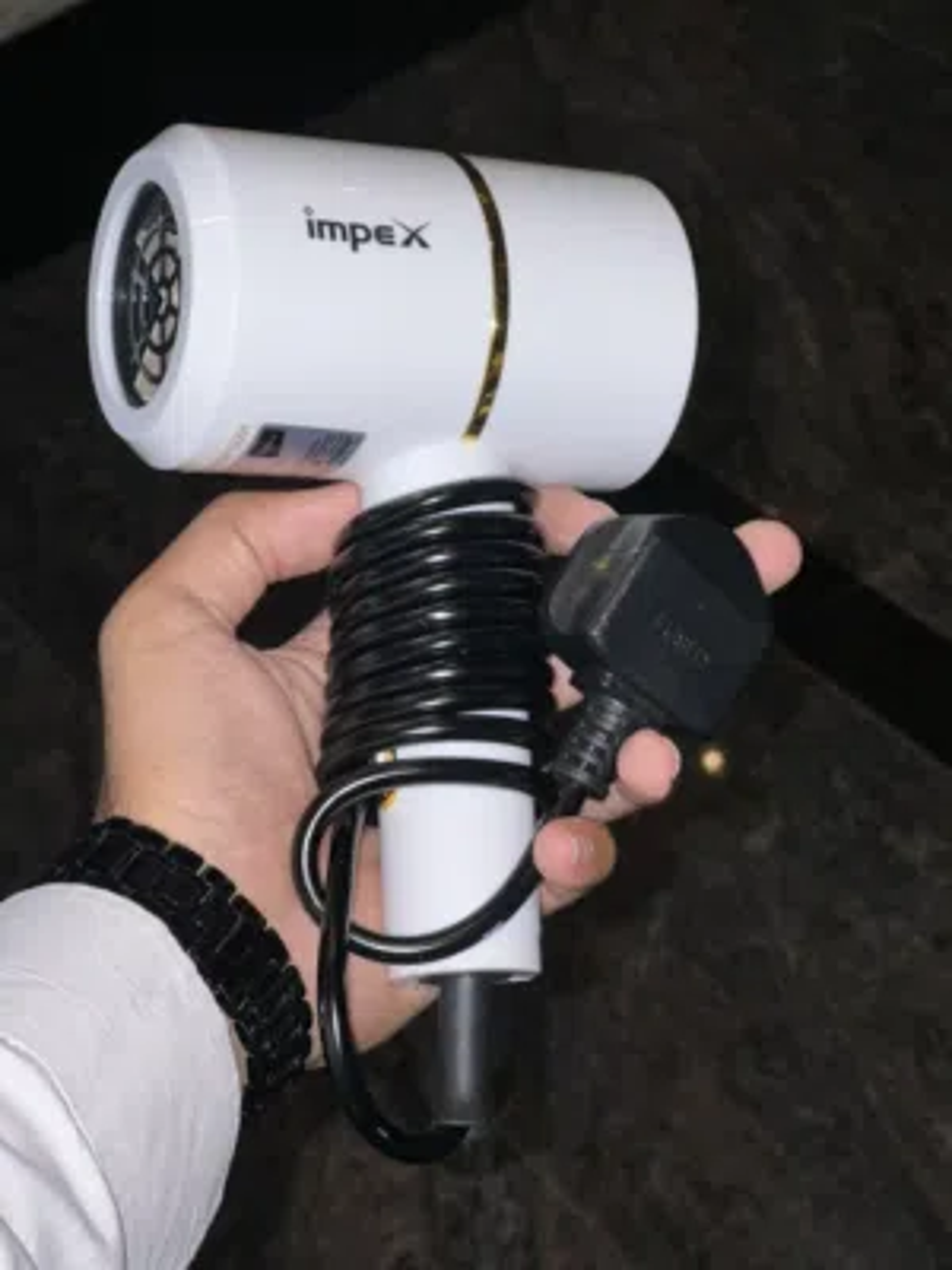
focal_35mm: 77
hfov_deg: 19.1
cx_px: 476
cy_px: 635
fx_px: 2824
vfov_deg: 25.3
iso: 40
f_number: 2.8
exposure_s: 1/33
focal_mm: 9
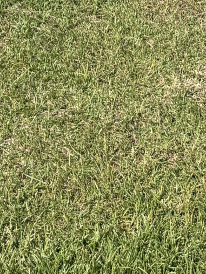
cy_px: -380
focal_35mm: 121
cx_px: 104
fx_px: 960
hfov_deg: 12.2
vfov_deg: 12.7
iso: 100
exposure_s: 1/2801
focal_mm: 6.76
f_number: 1.78
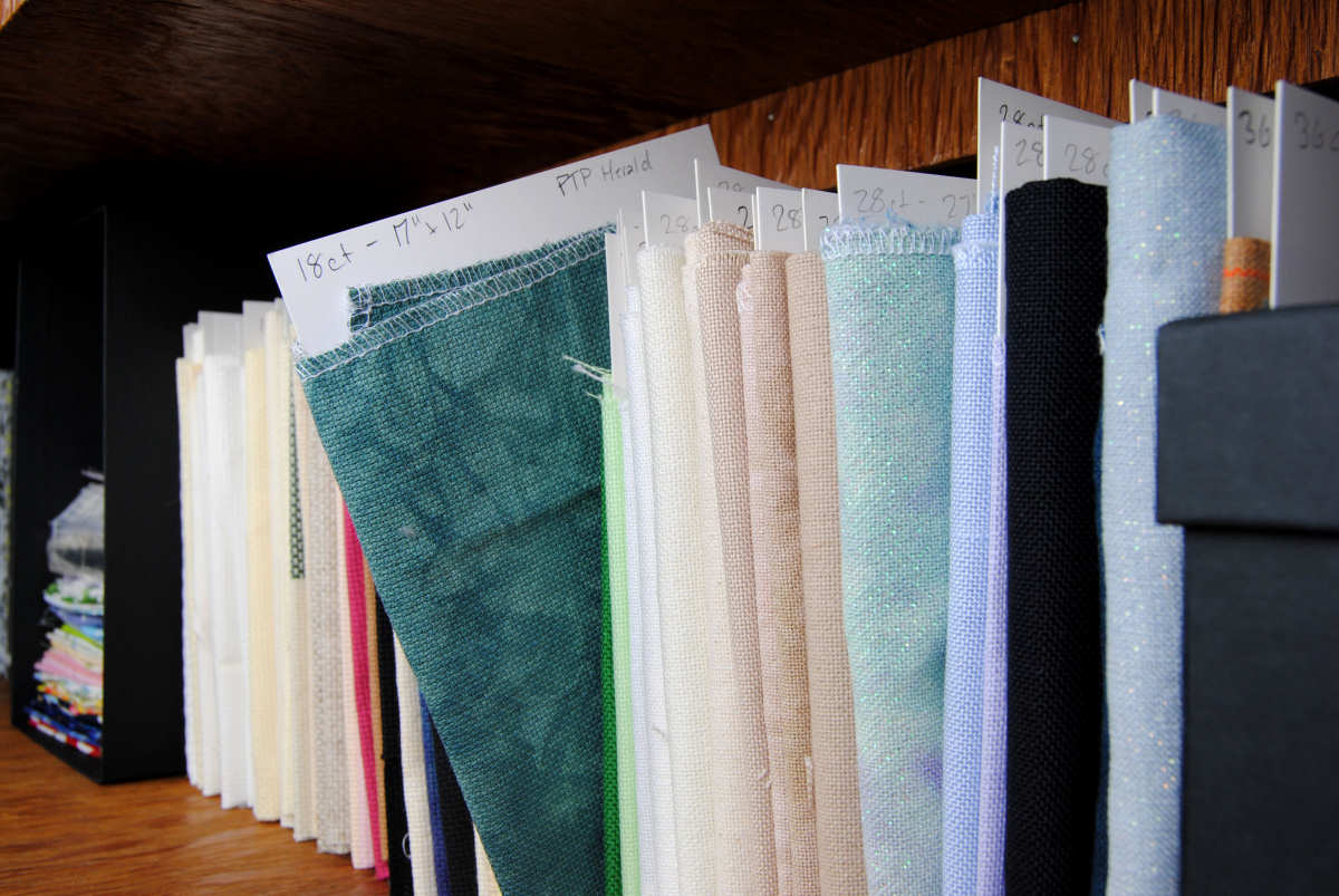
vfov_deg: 37.0
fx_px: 1340
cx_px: 670
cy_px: 448
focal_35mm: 36
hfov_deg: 53.1
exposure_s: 1/13
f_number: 9
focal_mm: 24
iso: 200
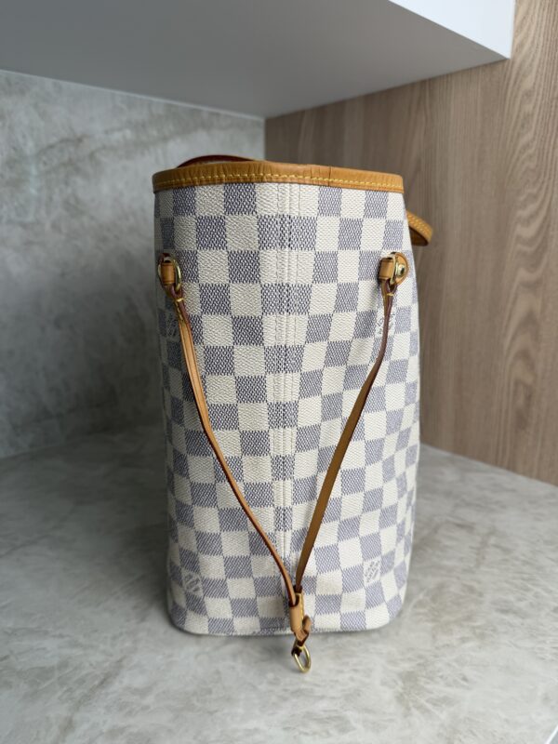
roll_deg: -0.4
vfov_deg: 71.6
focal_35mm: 24
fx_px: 516
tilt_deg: -13.7
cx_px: 279
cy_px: 372
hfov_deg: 56.8
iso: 64
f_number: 1.78
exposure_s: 1/251
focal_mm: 6.76
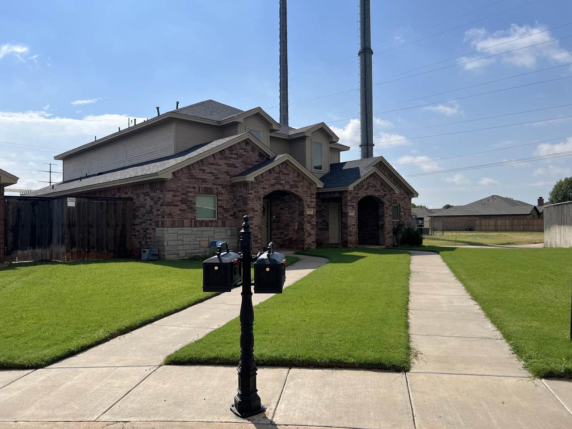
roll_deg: +0.6
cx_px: 286
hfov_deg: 67.3
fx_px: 430
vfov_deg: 53.1
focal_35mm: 26
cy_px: 214
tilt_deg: +0.3
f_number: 1.5
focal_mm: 5.7
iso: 50
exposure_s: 1/8000
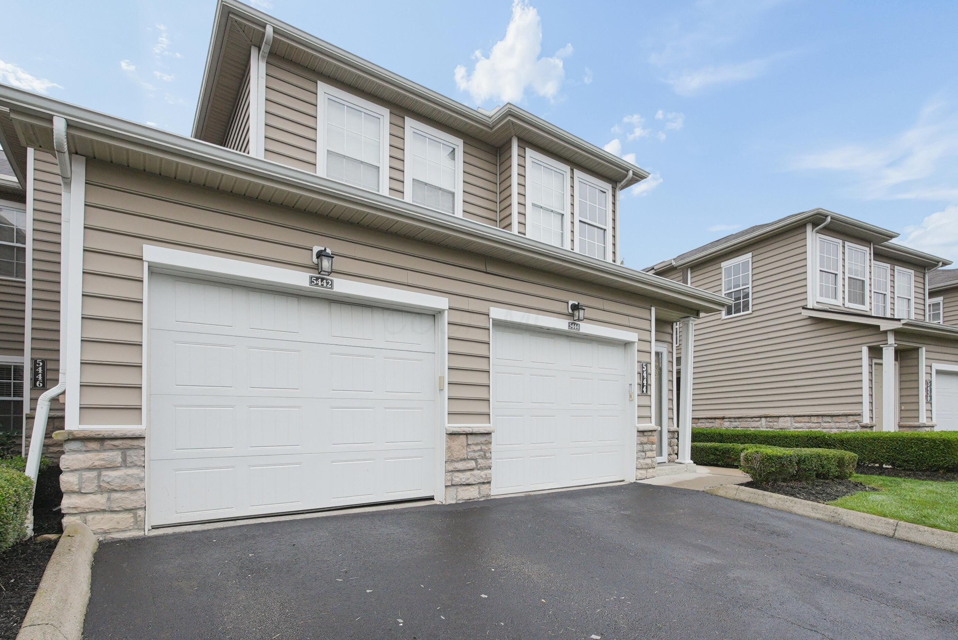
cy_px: 320
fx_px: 426
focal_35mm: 16
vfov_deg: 73.8
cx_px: 479
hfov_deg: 96.7
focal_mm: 11
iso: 640
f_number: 7.1
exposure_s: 1/250
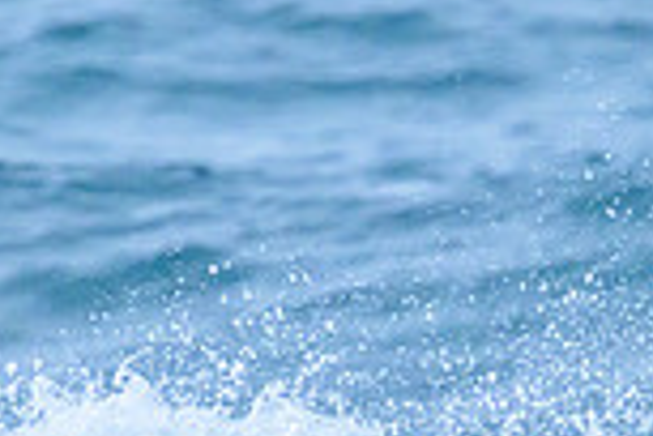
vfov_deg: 0.5
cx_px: 708
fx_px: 54957
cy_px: 746
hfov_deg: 0.7
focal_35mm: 3030
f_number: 11
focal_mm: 800
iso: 5600
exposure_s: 1/1250
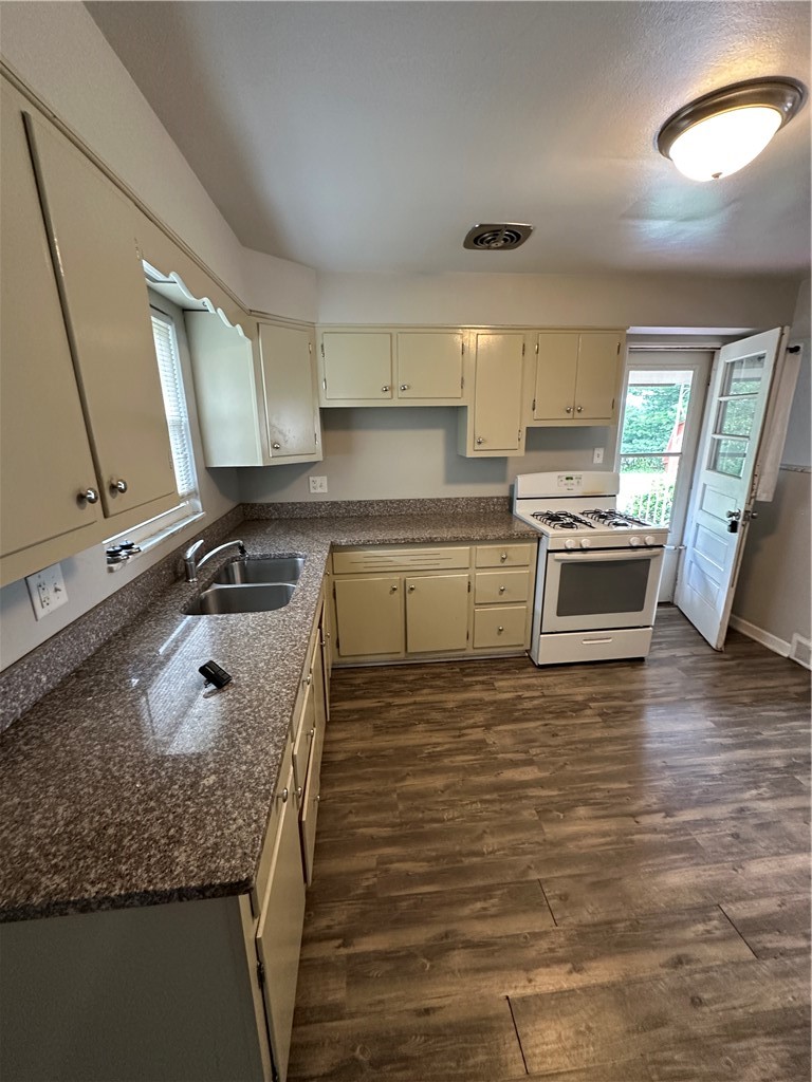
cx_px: 406
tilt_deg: -14.3
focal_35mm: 14
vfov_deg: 102.1
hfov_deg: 85.7
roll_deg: -0.2
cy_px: 541
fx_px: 438
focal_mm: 2.22
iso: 400
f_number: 2.2
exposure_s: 1/60
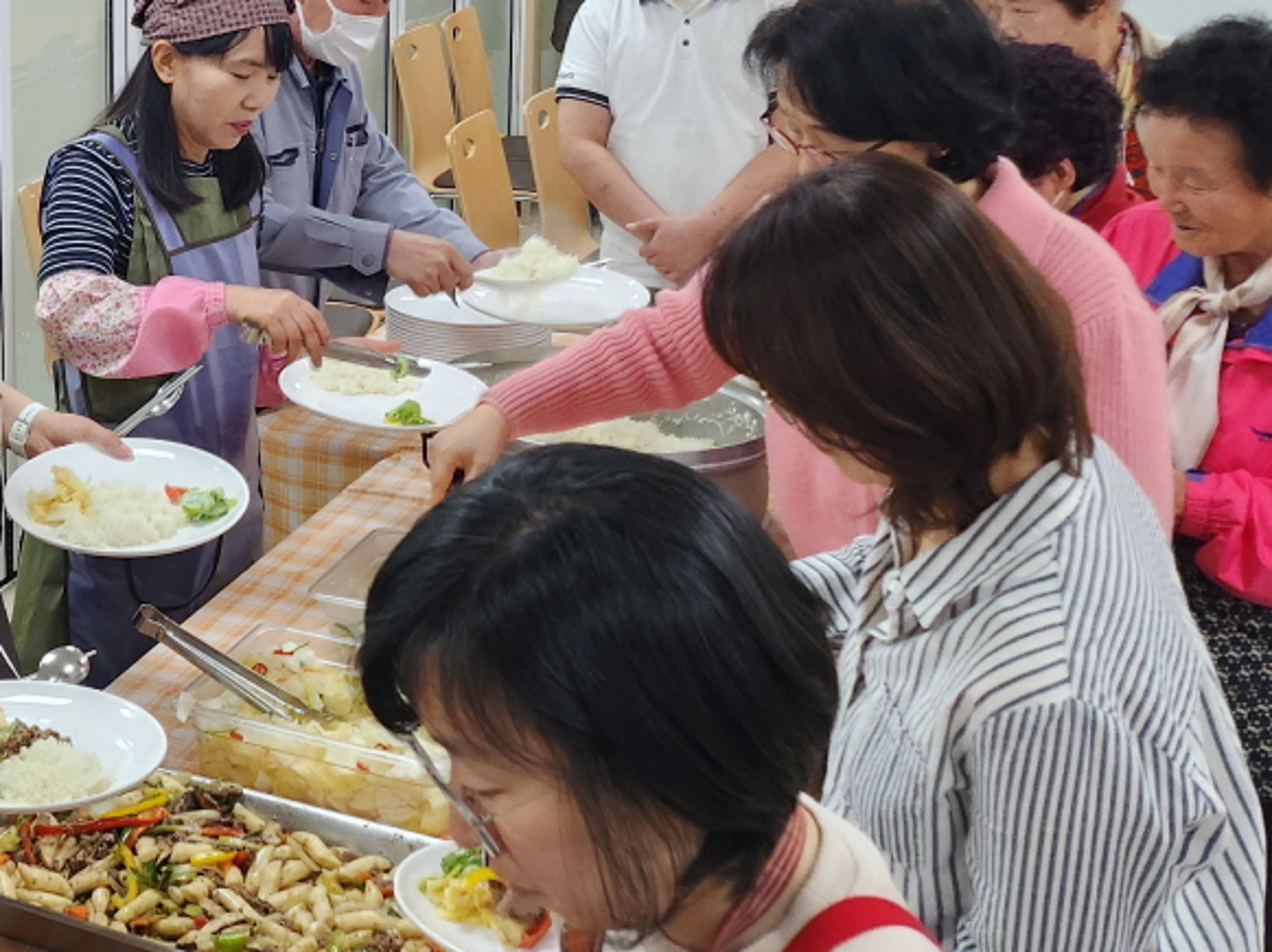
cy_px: 49
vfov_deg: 22.9
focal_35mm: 62
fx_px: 2277
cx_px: -66
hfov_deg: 28.8
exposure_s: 1/120
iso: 160
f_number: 1.8
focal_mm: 5
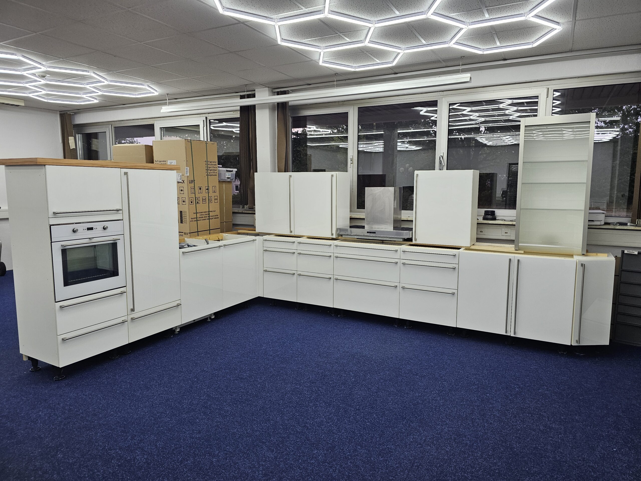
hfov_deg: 73.9
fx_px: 426
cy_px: 240
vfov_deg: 58.9
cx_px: 320
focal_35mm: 23
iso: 200
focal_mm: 6.3
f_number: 1.7
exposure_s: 1/359
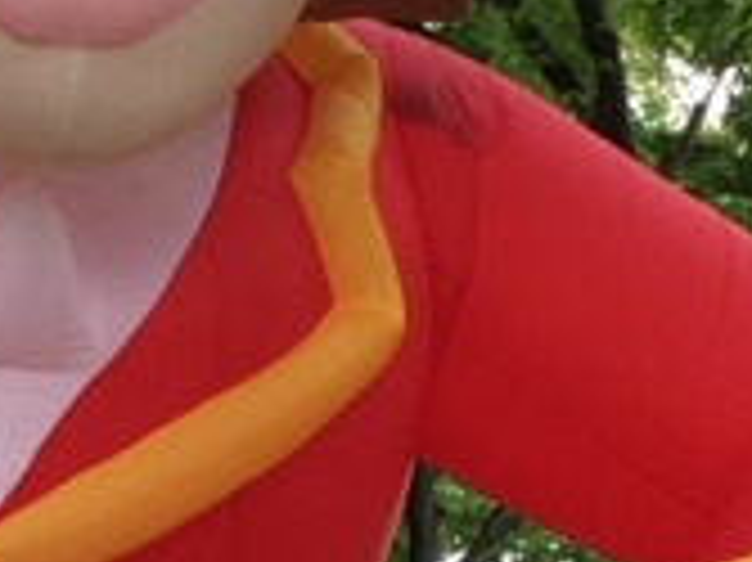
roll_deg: +1.8
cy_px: 778
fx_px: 3864
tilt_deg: +14.6
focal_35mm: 178
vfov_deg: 8.2
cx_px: 41
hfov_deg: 11.0
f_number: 2.2
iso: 32
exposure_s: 1/120
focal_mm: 4.15
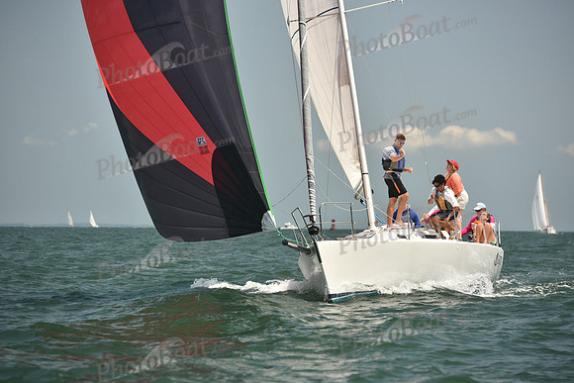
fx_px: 2791
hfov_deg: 11.7
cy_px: 192
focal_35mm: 175
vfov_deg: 7.9
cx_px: 287
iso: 320
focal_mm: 175
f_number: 5
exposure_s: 1/1000
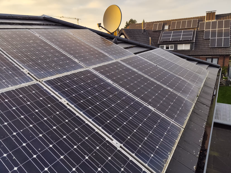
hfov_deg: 73.9
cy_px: 86
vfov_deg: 58.9
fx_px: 153
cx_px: 116
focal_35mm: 23
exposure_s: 1/188
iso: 50
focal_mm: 6.19
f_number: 1.65
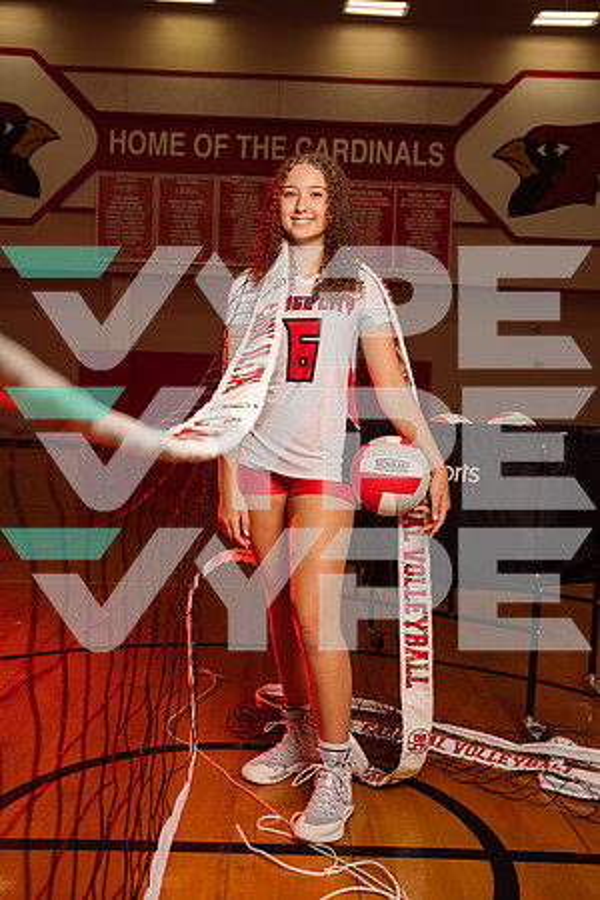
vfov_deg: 53.1
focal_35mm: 36
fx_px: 900
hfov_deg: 36.9
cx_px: 300
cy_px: 450
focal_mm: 36
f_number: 5
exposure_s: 1/250
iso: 100
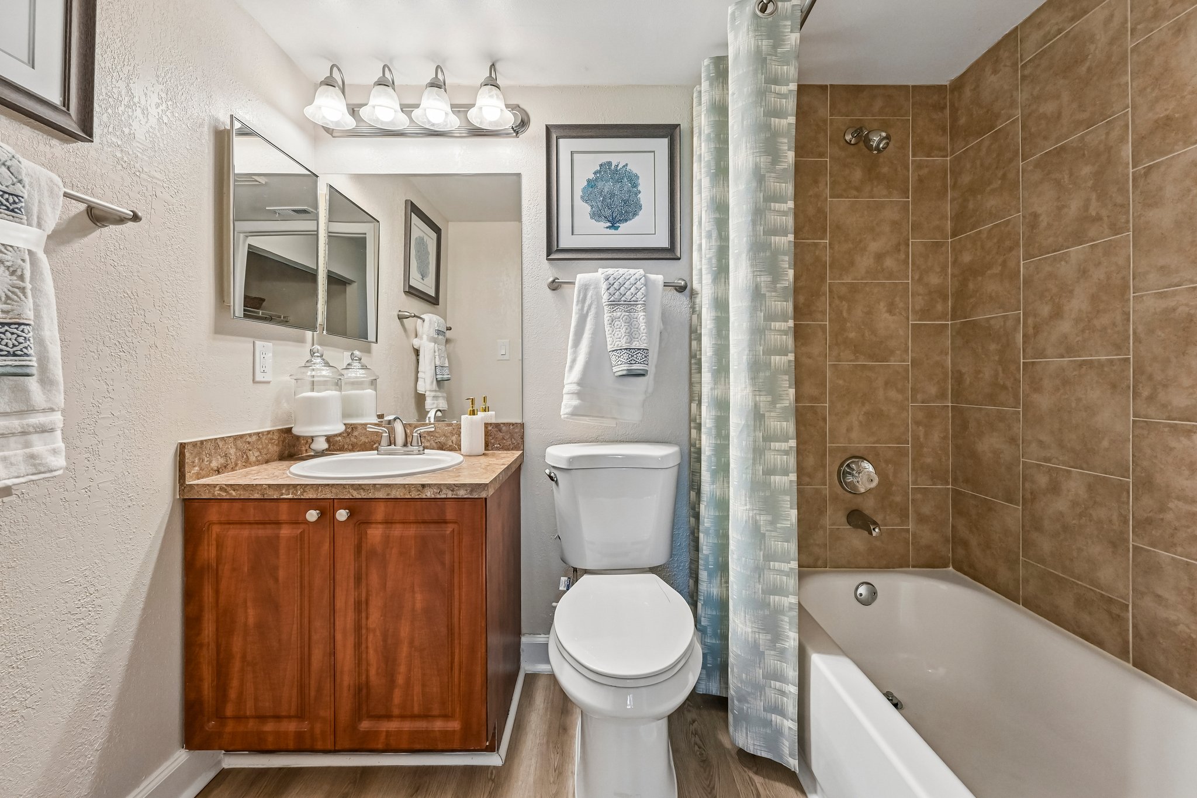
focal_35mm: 14
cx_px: 598
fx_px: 465
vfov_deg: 81.2
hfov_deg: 104.3
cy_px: 399
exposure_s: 1/200
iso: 2500
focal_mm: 14
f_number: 8
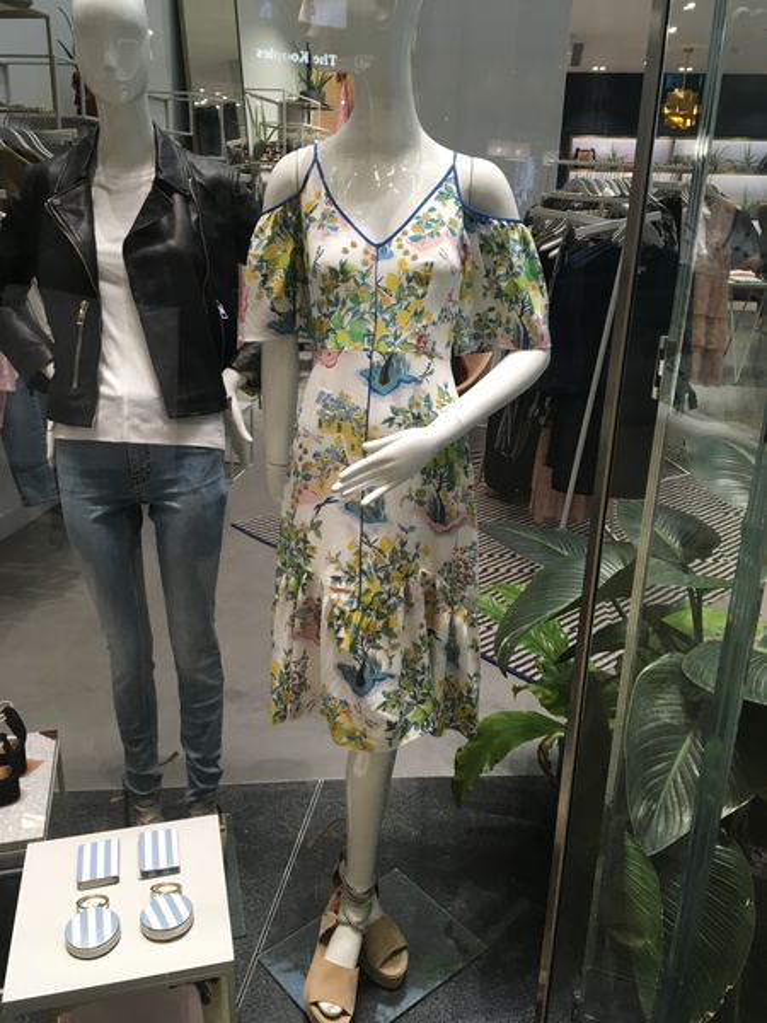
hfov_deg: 48.2
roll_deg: -0.9
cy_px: 512
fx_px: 857
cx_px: 384
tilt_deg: -20.3
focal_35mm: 29
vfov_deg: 61.7
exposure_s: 1/33
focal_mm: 4.15
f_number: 2.2
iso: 32
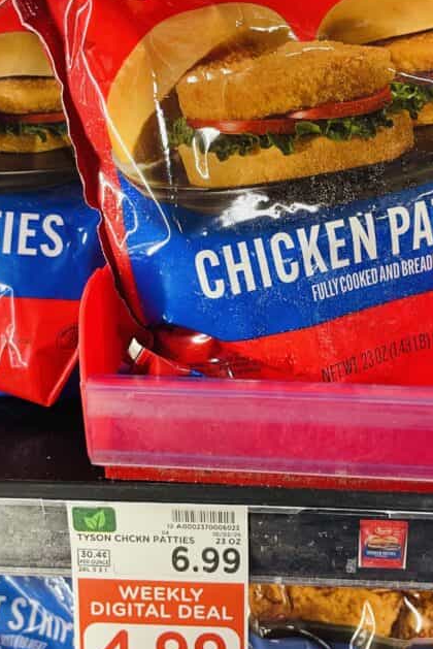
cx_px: 269
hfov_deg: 30.4
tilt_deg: -22.4
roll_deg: +0.5
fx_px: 793
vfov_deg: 44.4
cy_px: 283
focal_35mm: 44
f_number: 1.6
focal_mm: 4.2
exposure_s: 1/60
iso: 100
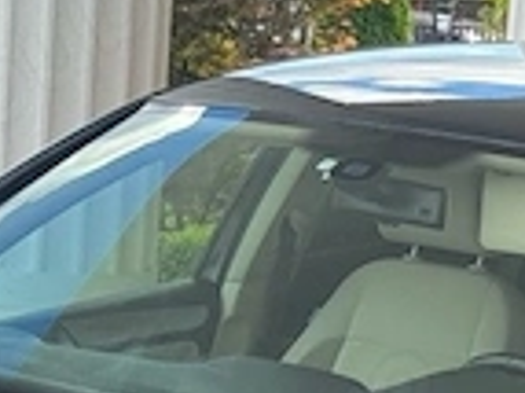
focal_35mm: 202
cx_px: 341
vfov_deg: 7.3
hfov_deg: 9.8
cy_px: 544
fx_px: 3061
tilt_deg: -10.9
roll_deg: -5.1
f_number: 1.78
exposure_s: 1/678
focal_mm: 6.76
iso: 64
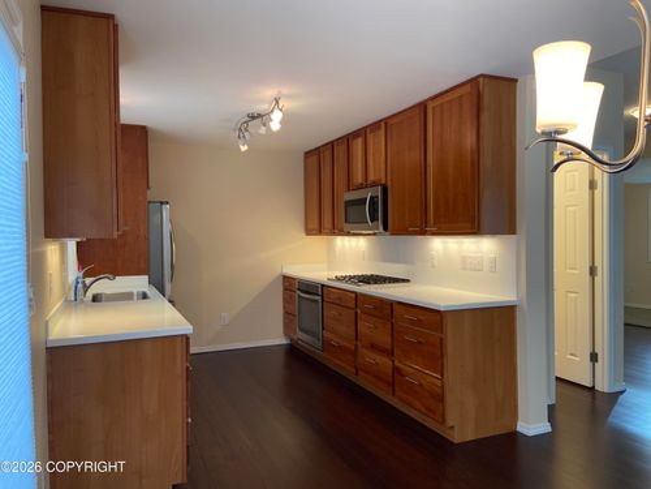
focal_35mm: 26
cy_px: 244
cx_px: 326
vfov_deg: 53.1
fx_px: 489
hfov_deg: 67.3
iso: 64
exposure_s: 1/60
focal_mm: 4.25
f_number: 1.8
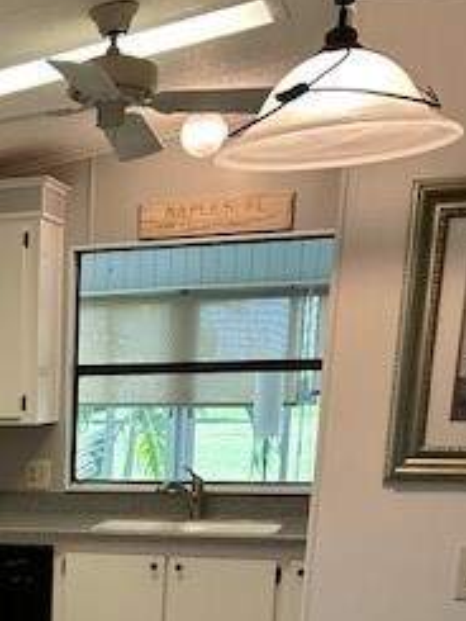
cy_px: 715
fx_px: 1219
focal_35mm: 68
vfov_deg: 26.0
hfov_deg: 20.3
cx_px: -84
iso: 125
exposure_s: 1/120
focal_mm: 5.7
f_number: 1.5
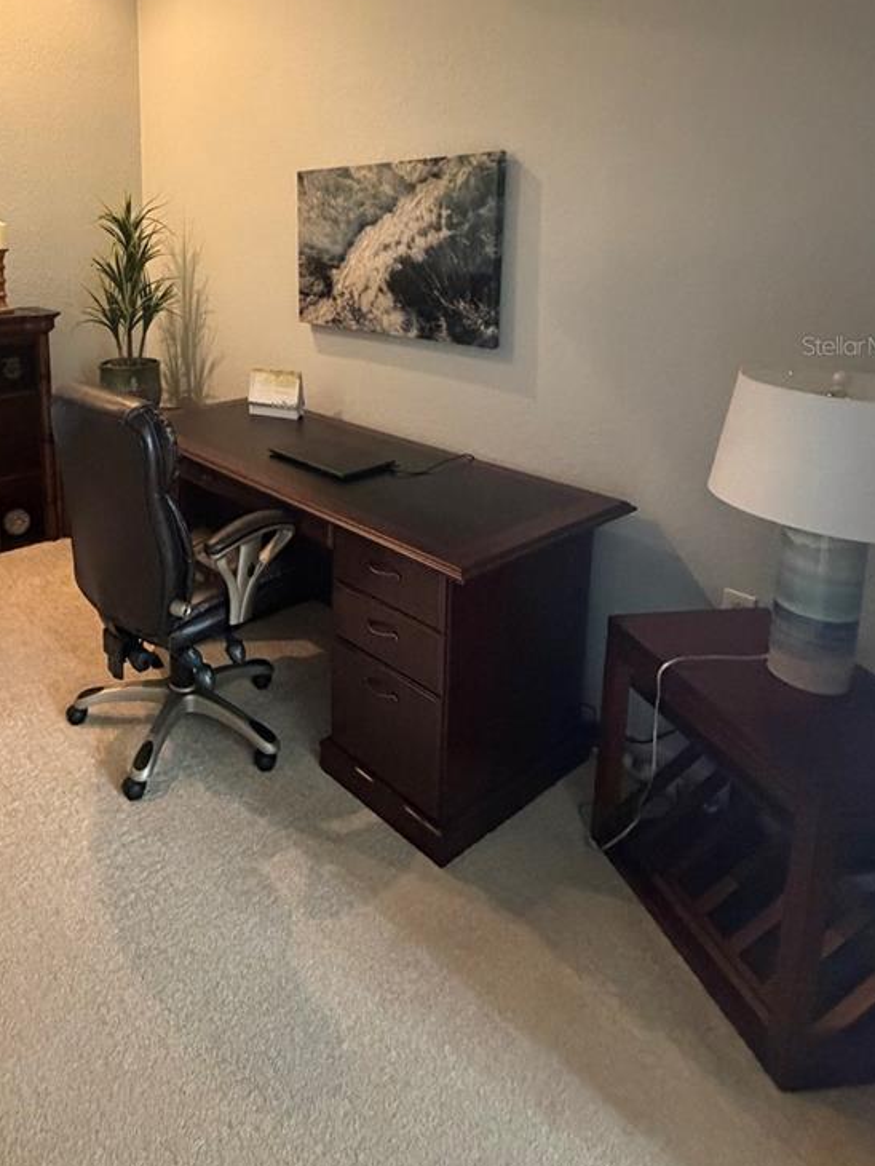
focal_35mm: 23
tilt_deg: -7.0
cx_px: 196
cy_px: 345
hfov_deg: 55.4
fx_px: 775
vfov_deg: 70.6
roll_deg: +0.9
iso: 1000
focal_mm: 2.22
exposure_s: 1/60
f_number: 2.2
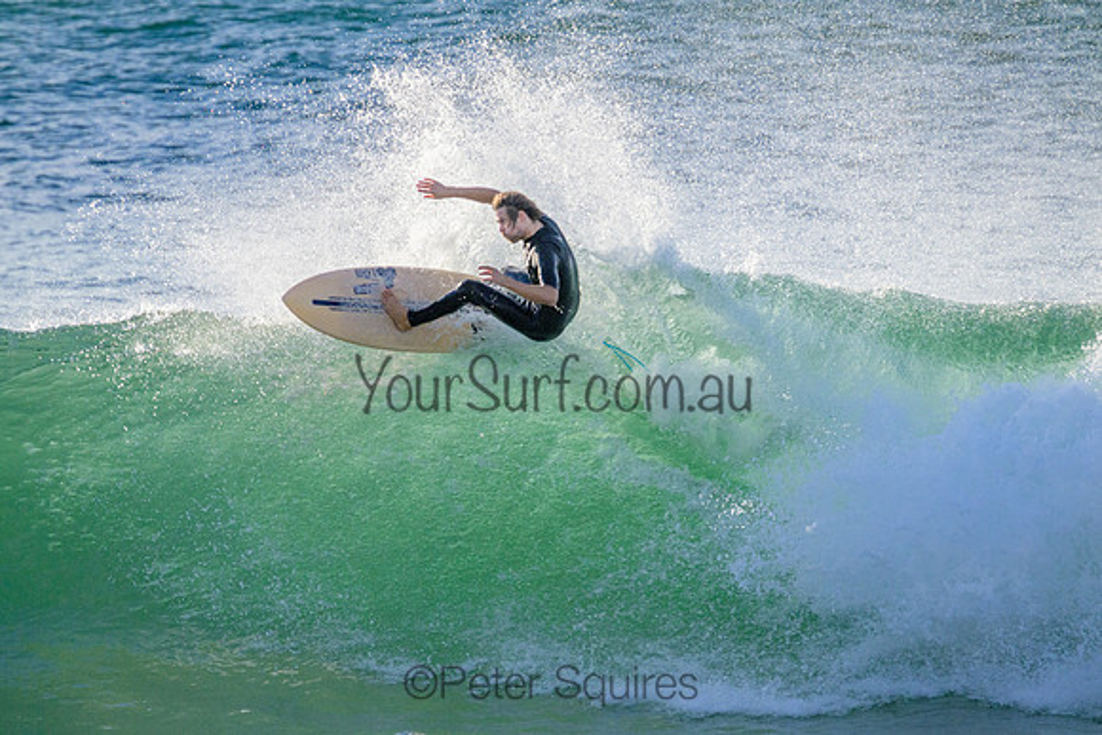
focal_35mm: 800
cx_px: 551
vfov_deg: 1.7
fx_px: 24493
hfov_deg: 2.6
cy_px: 368
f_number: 11
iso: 1600
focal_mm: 800
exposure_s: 1/2000
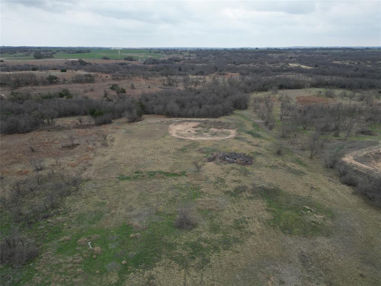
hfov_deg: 71.6
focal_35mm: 24
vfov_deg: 56.8
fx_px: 264
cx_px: 190
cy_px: 143
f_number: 1.7
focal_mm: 6.72
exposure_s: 1/1000
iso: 140
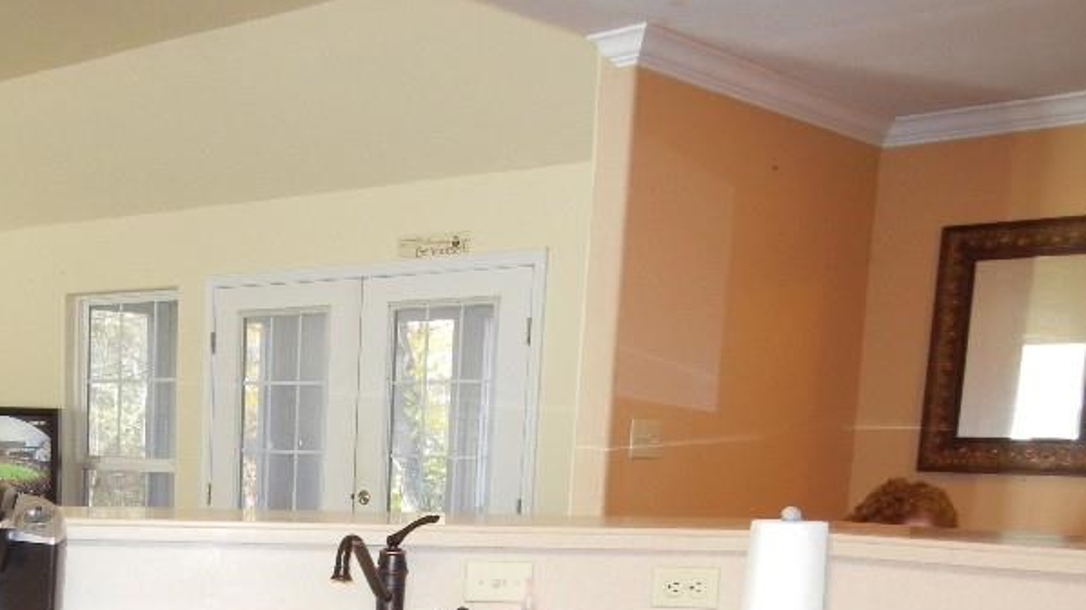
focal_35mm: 56
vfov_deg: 20.3
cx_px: 198
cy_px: 695
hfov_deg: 35.8
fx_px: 1612
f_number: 3.5
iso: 328
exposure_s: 1/30
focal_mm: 5.4
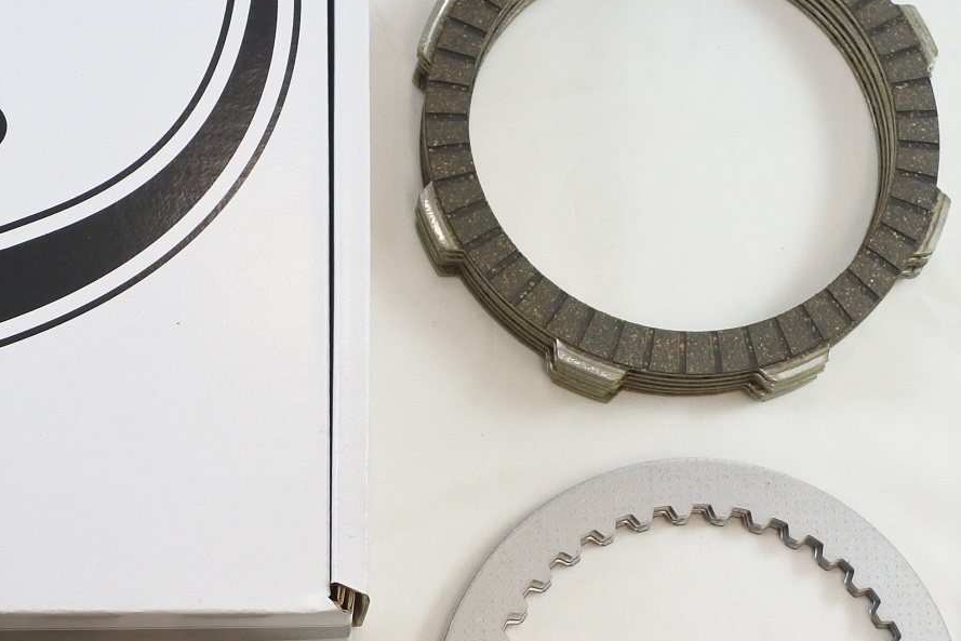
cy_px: 396
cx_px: 267
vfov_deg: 24.1
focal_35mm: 56
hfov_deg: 35.0
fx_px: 1495
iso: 400
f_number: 3.5
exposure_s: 1/160
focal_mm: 10
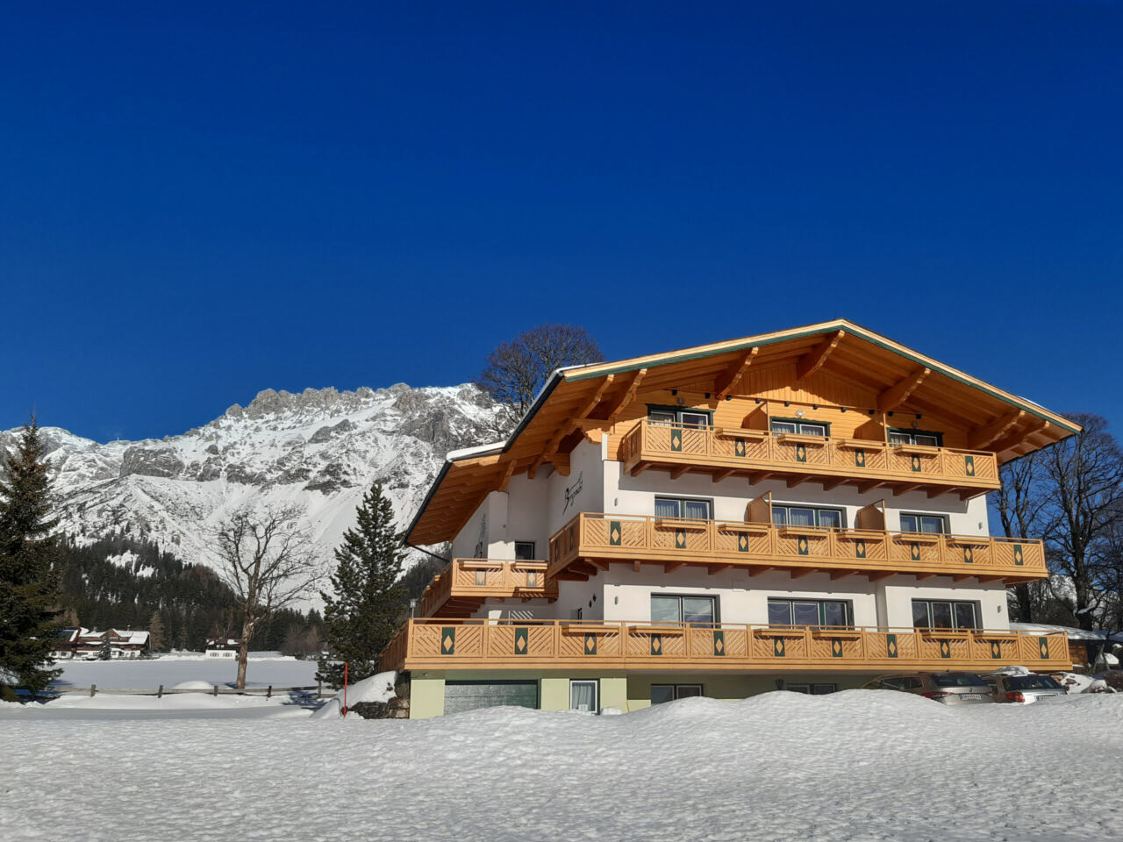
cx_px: 562
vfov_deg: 53.1
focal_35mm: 26
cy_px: 421
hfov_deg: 67.3
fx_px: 843
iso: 40
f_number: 1.7
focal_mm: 3.92
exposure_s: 1/4016
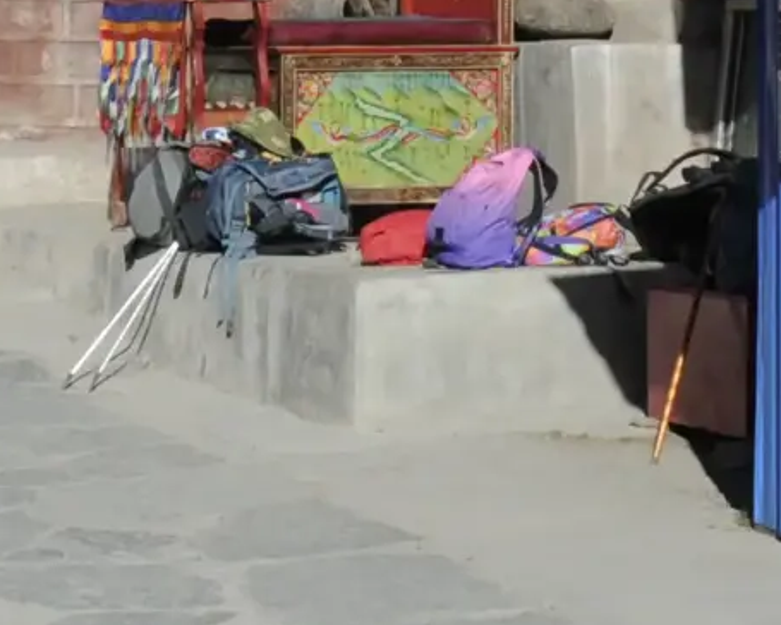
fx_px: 4392
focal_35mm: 190
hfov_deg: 10.2
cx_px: 463
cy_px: -554
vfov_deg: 7.8
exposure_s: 1/1000
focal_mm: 36
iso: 1250
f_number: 16
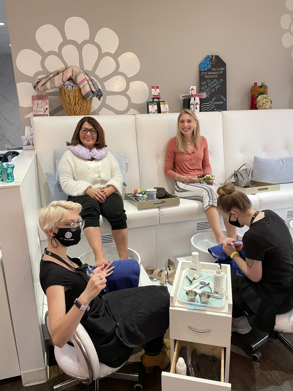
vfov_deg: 67.3
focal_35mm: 26
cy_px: 196
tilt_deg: -15.7
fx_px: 293
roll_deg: +1.5
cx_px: 146
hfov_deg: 53.1
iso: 125
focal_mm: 4.2
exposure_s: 1/60
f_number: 1.6
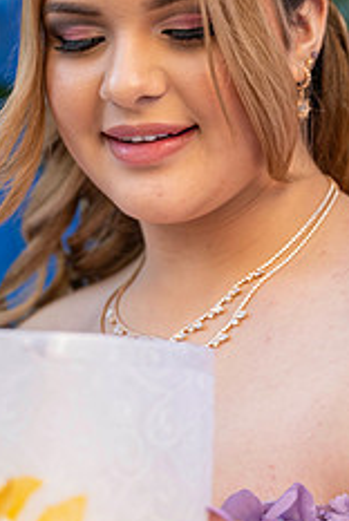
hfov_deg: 10.2
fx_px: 1957
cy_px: 199
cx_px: 145
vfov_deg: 15.2
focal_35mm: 135
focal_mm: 70
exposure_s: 1/100
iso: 160
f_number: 2.8
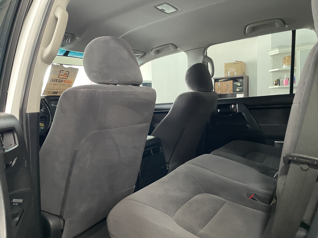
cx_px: 159
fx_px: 239
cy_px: 119
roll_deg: +1.9
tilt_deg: -4.0
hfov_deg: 67.3
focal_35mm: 26
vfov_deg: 53.1
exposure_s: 1/33
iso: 500
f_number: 1.6
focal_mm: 4.2
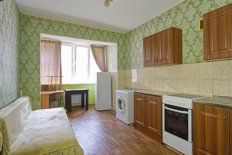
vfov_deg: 67.5
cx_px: 116
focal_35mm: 18
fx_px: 116
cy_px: 78
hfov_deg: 90.0
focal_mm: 12
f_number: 5.6
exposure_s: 1/4
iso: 100
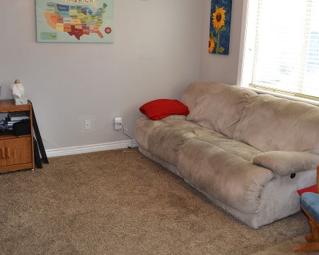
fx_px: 340
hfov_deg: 50.3
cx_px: 153
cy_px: 114
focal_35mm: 36
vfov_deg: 41.1
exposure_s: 1/60
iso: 400
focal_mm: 18
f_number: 4
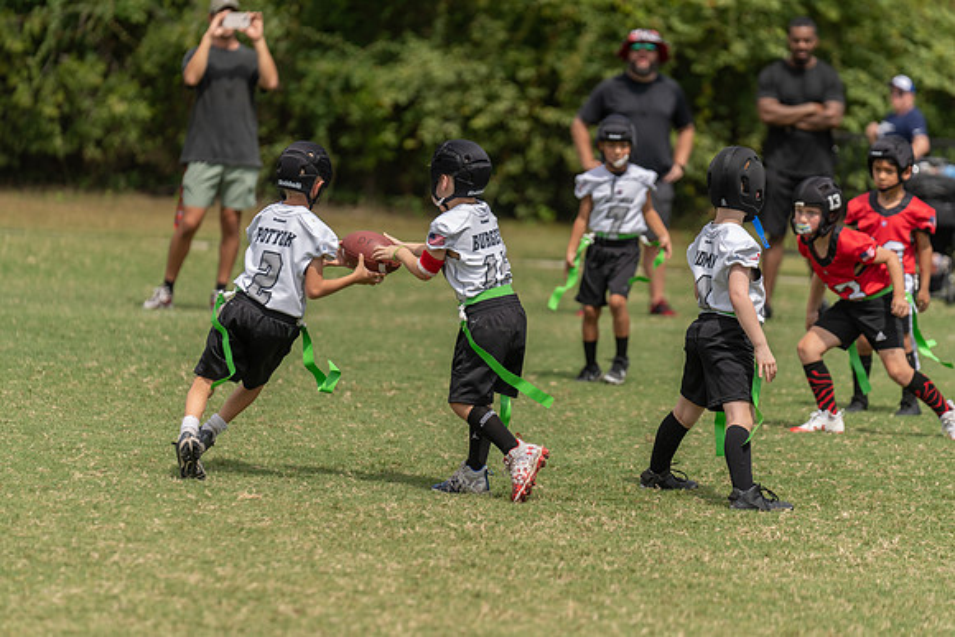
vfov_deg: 6.9
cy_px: 318
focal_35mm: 200
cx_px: 478
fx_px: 5307
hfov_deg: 10.3
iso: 100
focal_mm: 200
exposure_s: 1/1600
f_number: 3.5
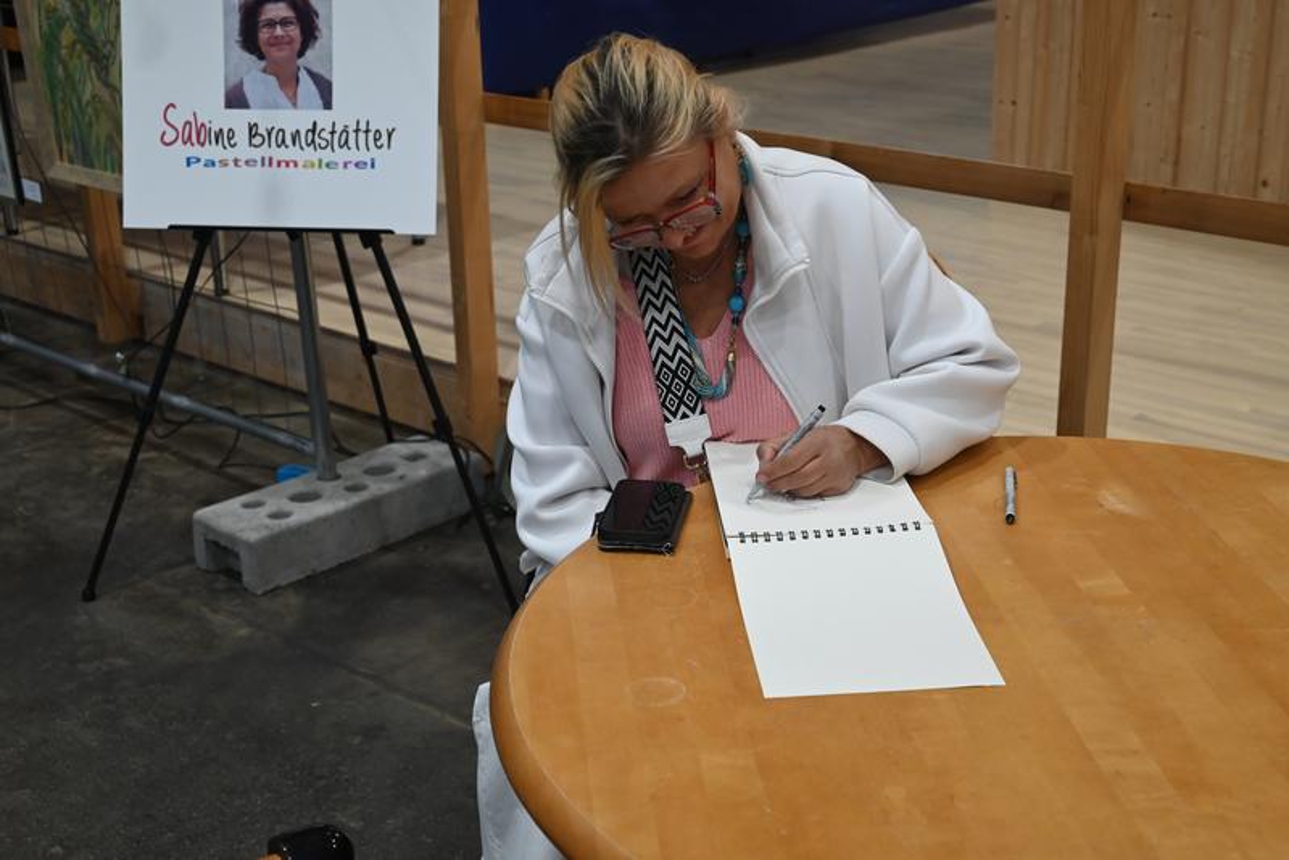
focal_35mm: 47
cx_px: 644
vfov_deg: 28.7
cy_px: 430
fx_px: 1683
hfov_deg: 41.9
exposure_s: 1/125
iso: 1600
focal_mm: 47
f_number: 6
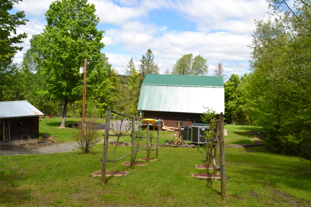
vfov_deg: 40.0
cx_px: 156
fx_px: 285
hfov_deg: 57.2
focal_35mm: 33
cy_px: 104
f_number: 9
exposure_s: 1/200
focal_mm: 22
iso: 100
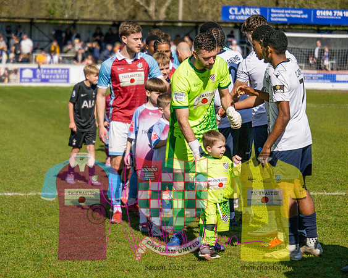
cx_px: 122
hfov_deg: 12.7
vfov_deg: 10.2
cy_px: 138
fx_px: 1566
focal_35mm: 152
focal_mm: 125
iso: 400
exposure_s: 1/10000
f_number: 4
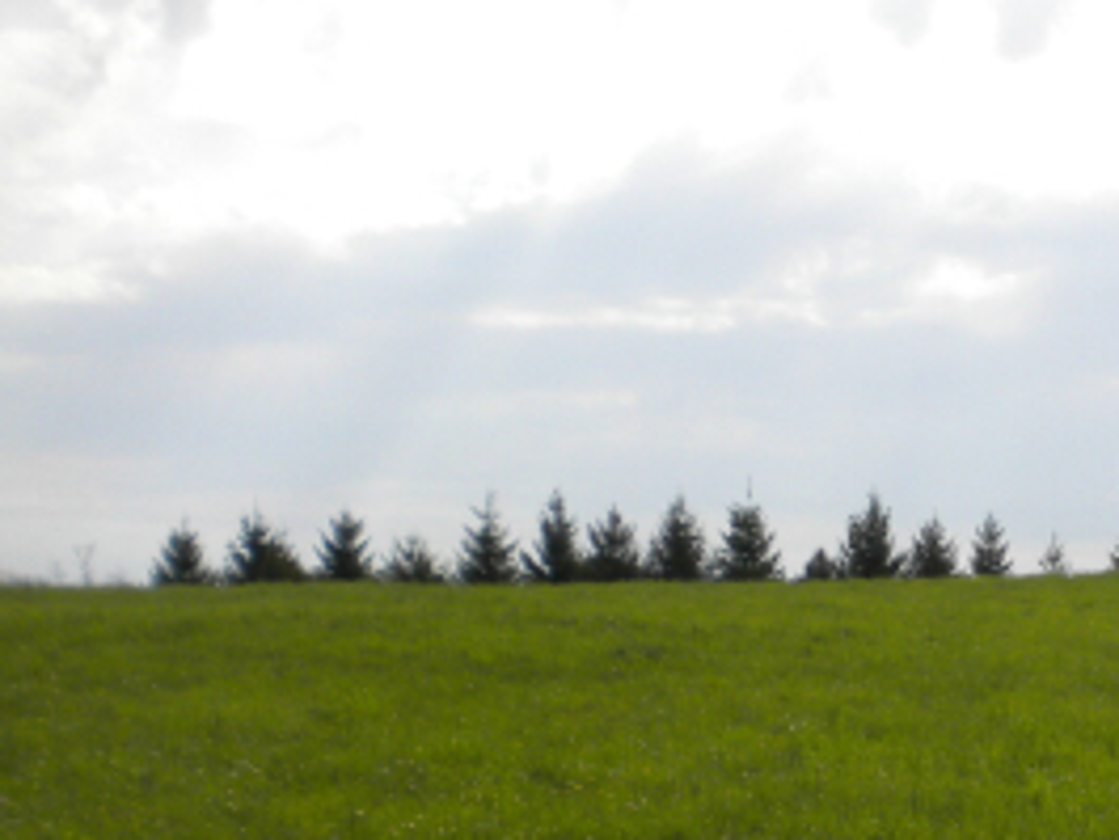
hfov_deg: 21.2
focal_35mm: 88
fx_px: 2846
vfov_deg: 16.4
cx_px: 1206
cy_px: 848
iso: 80
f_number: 4.6
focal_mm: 6.3
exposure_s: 1/810
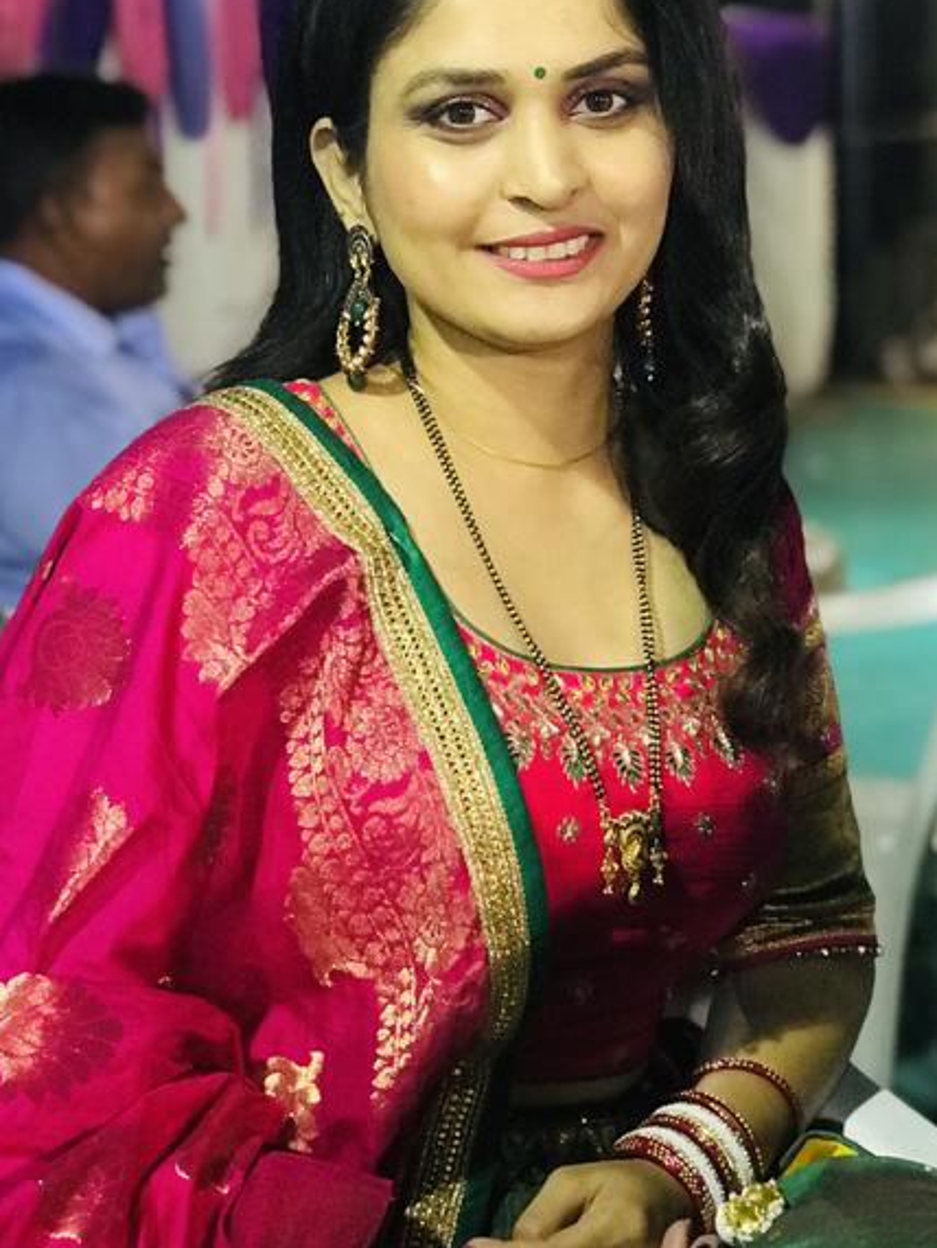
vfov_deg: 24.4
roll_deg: -0.9
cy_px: 515
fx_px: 2885
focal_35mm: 80
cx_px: 429
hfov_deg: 18.4
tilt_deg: -5.3
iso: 800
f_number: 2.8
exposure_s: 1/50
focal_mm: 6.6
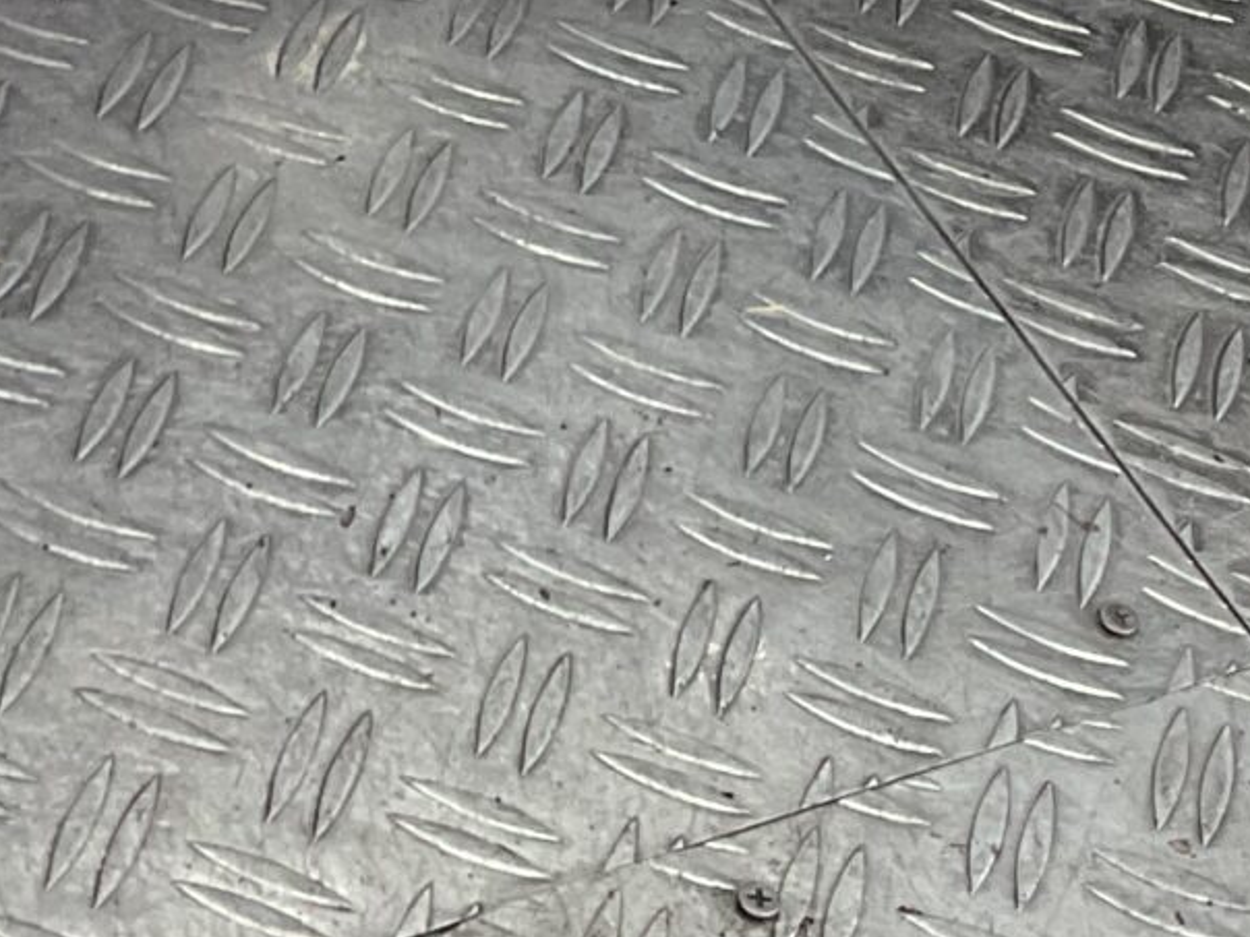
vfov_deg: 11.5
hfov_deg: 16.0
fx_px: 4442
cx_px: 617
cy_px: -532
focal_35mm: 123
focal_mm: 3
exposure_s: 1/120
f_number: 1.8
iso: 64
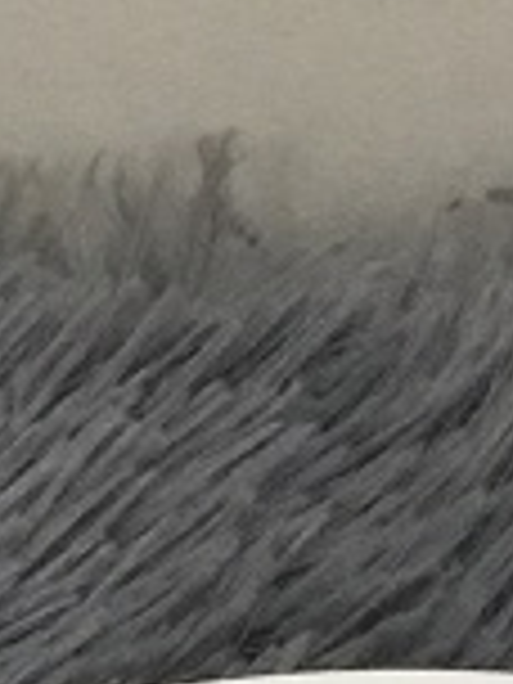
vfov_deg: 7.8
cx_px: 351
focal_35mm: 245
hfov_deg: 6.1
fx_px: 4841
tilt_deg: -50.8
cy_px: 1323
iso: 50
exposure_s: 1/33
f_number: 2.4
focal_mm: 3.3
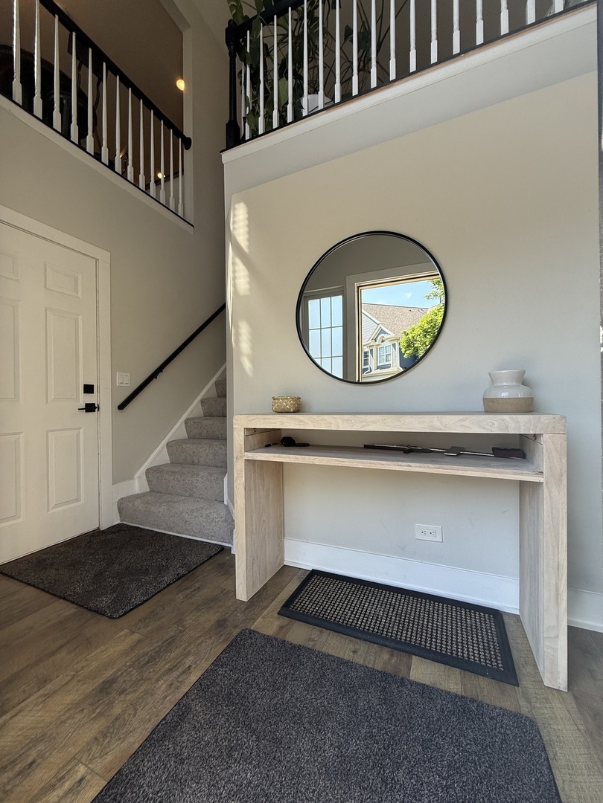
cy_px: 402
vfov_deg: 102.1
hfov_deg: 85.7
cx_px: 302
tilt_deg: +0.0
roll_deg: +0.9
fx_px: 325
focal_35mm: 14
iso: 64
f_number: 2.2
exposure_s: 1/361
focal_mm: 2.22
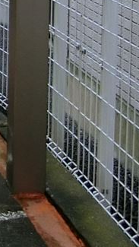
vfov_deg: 18.3
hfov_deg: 9.5
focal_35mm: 102
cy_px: -136
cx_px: -270
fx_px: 668
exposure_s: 1/125
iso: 125
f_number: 2.7
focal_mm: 4.06
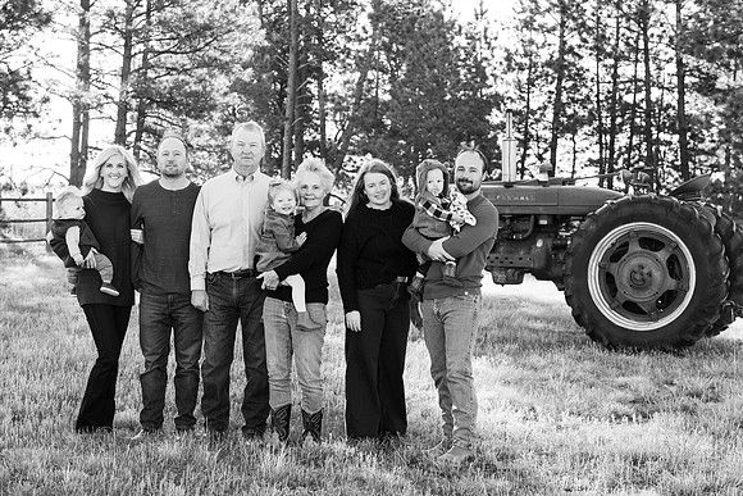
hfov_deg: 28.8
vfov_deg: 19.5
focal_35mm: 70
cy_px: 248
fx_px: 1445
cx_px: 372
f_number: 7.1
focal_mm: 70
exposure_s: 1/320
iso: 1000
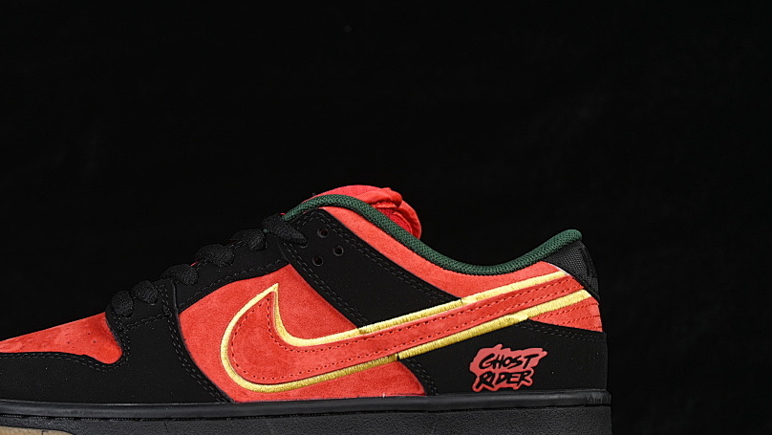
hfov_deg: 20.3
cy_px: 253
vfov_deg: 11.5
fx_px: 2150
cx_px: 281
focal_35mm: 105
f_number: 6.3
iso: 160
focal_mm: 50
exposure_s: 1/60
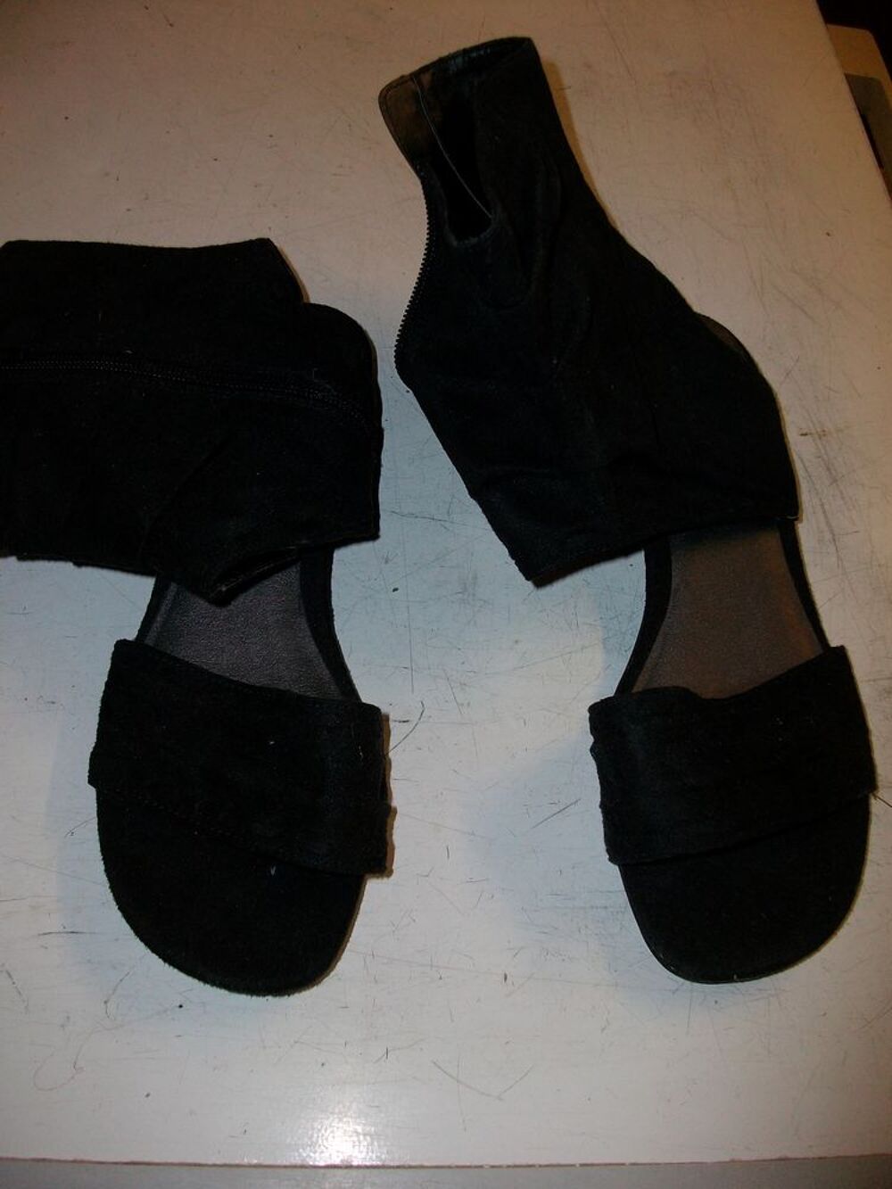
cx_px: 446
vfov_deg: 56.8
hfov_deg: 44.2
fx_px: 1099
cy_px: 594
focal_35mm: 32
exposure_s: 1/40
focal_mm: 5.7
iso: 125
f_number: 2.9
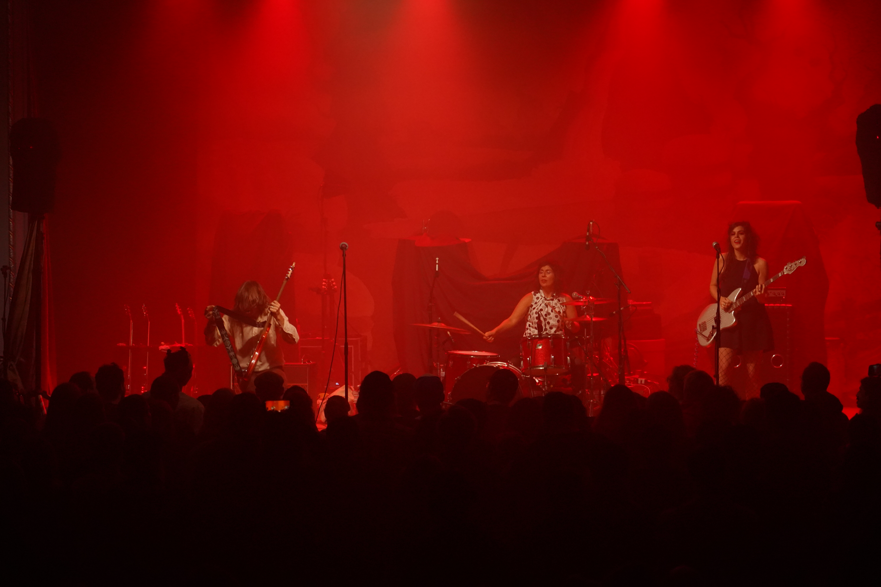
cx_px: 440
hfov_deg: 19.5
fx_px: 2569
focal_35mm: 105
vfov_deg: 13.0
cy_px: 294
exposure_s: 1/160
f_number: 4
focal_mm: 105
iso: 5000
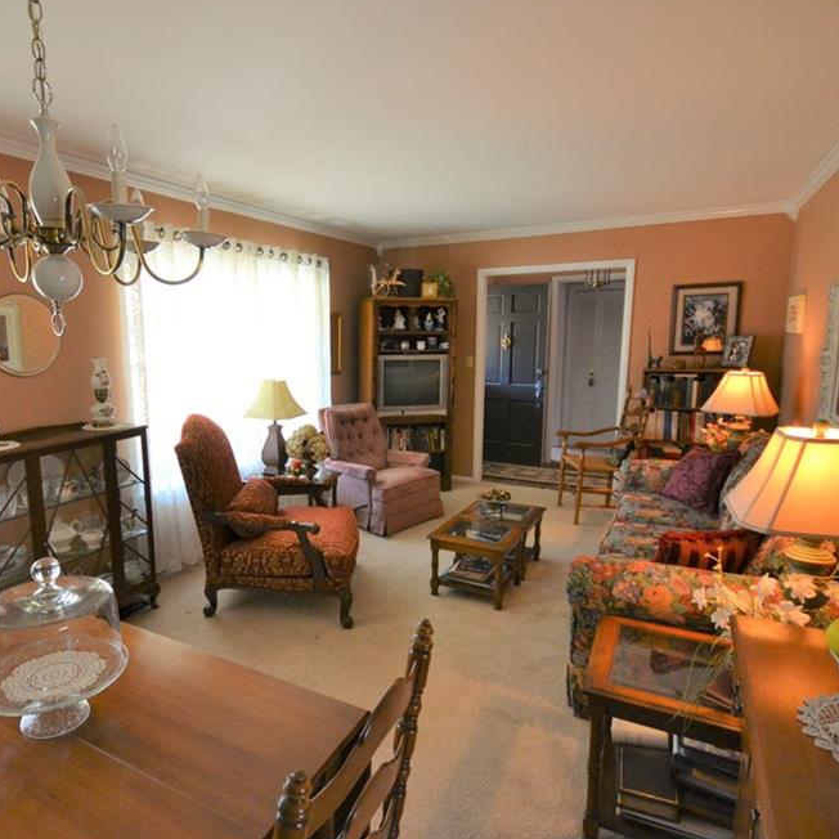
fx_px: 548
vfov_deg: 74.8
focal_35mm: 20
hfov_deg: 73.8
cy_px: 425
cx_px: 326
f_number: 4
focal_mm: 10
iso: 1000
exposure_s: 1/60
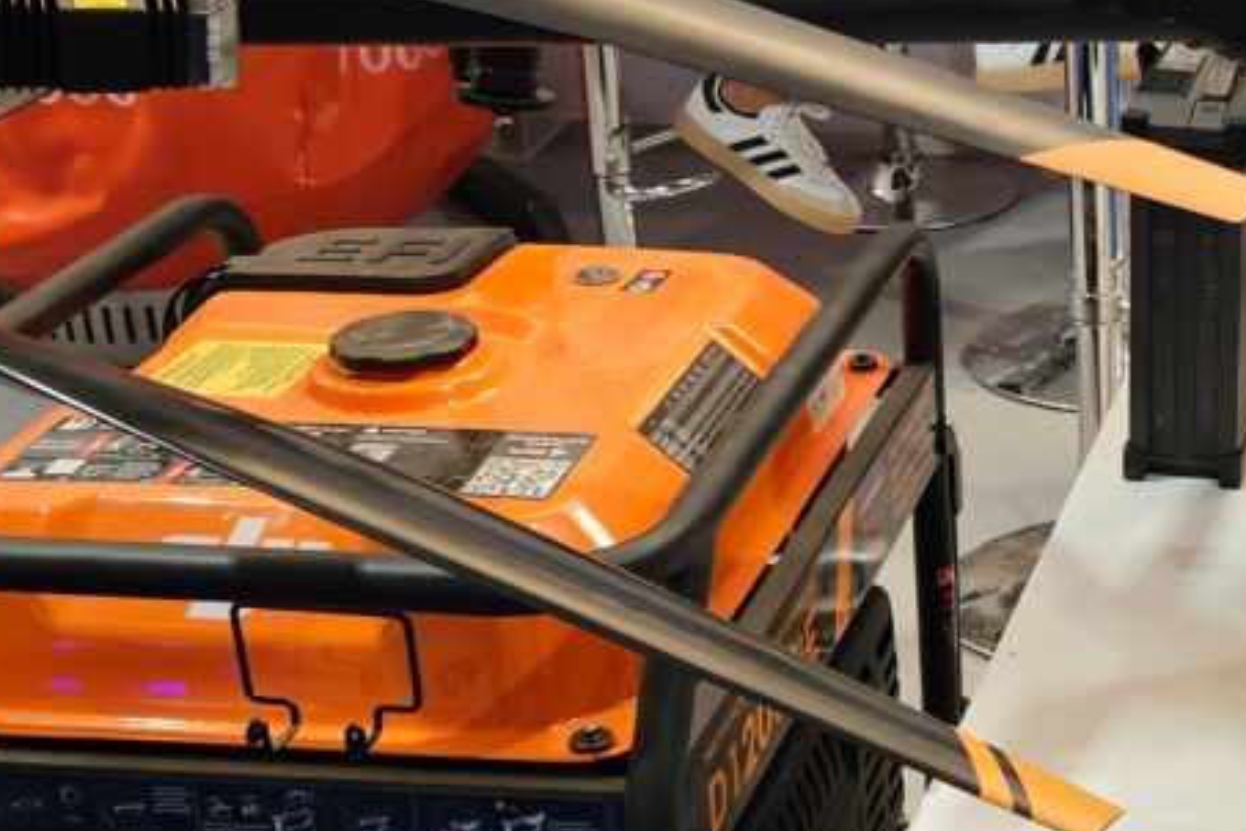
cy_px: 424
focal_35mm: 74
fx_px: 2561
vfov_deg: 18.4
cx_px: 1274
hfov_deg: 25.8
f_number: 1.8
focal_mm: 5.4
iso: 320
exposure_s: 1/100
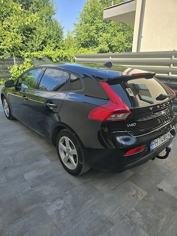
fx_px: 157
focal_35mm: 23
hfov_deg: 58.9
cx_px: 88
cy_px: 118
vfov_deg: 73.9
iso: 12
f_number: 1.7
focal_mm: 6.3
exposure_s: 1/528
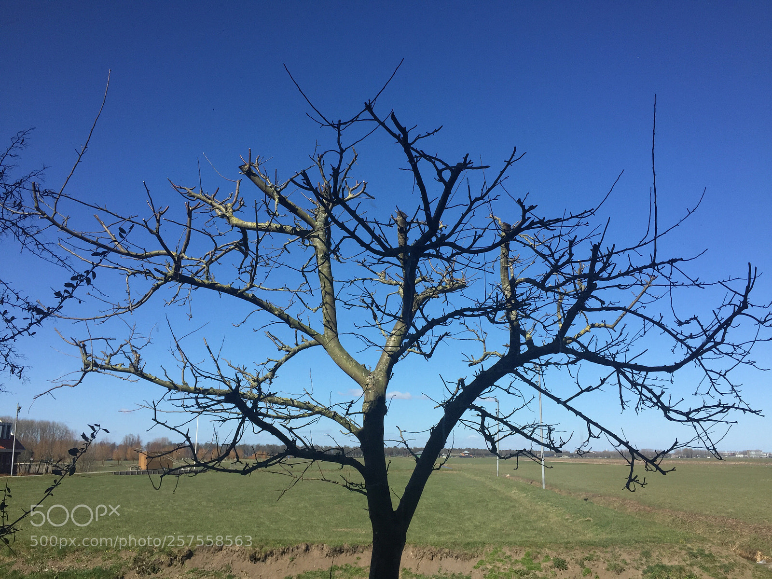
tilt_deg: +12.5
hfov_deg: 61.7
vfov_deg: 48.2
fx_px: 647
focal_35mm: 29
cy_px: 290
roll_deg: +0.1
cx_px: 386
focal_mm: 4.15
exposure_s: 1/1721
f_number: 2.2
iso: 32
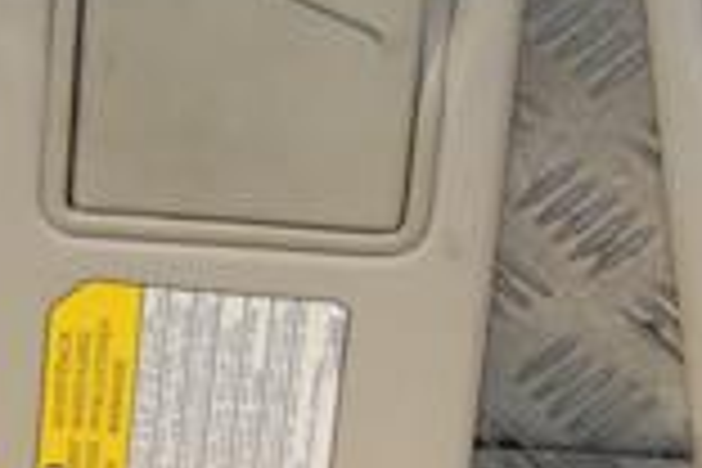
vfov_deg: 8.4
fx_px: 3159
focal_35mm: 162
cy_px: -99
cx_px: 486
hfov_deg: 12.7
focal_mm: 28
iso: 800
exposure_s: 1/200
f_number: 5.6
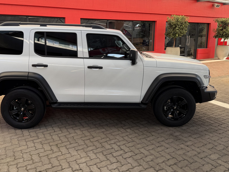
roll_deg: +0.5
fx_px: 198
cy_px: 70
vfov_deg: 46.6
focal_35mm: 30
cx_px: 99
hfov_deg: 59.7
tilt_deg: -10.2
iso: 80
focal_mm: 6.76
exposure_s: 1/283
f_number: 1.78
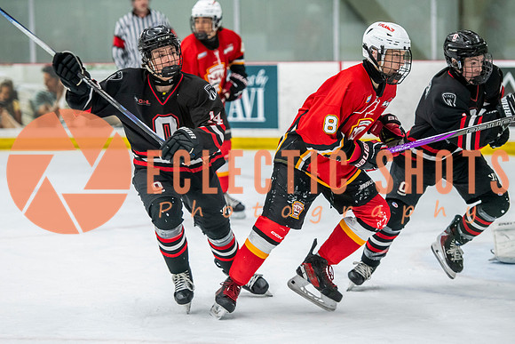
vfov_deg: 9.1
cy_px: 197
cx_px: 234
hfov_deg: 13.6
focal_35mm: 151
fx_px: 2164
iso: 2000
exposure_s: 1/640
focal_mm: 125
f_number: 3.2
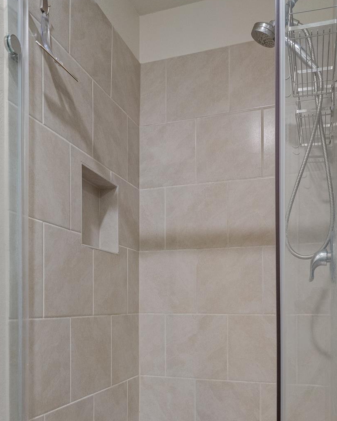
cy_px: 311
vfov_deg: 54.8
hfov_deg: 47.1
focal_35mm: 31
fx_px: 387
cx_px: 180
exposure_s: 1/8
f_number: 8
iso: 500
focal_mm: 22
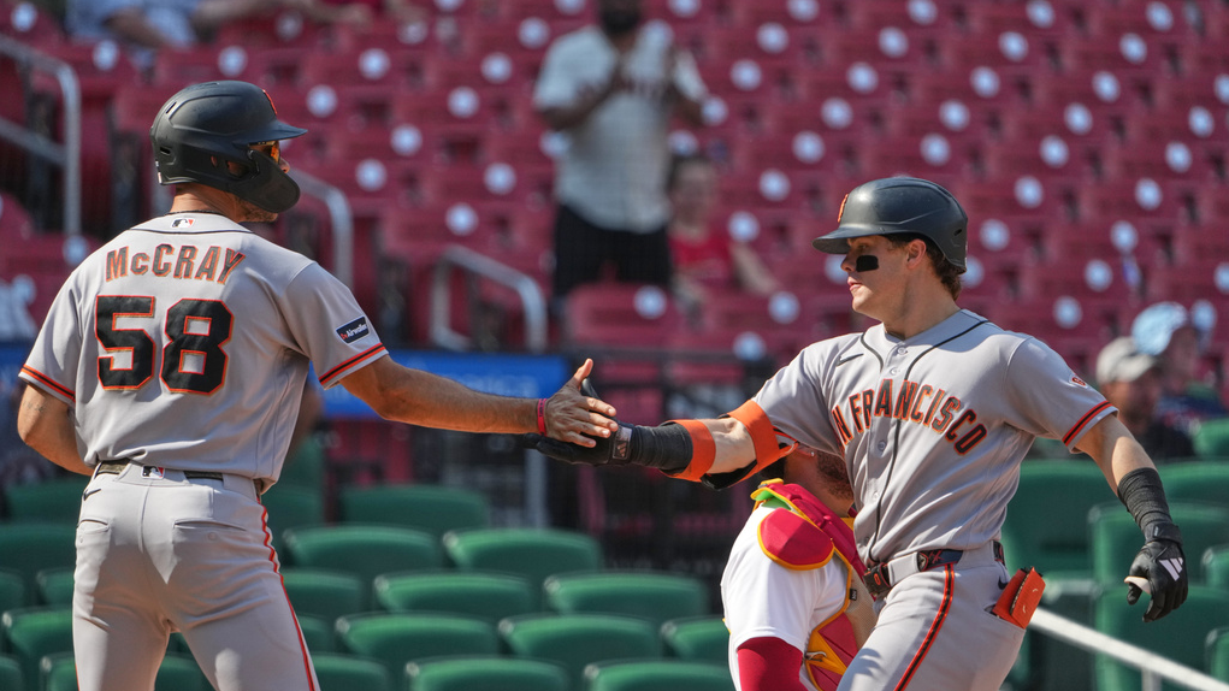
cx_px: 615
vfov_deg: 1.9
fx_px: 20332
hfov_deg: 3.5
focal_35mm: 624
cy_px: 311
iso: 1000
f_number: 6.3
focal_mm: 594
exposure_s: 1/2500
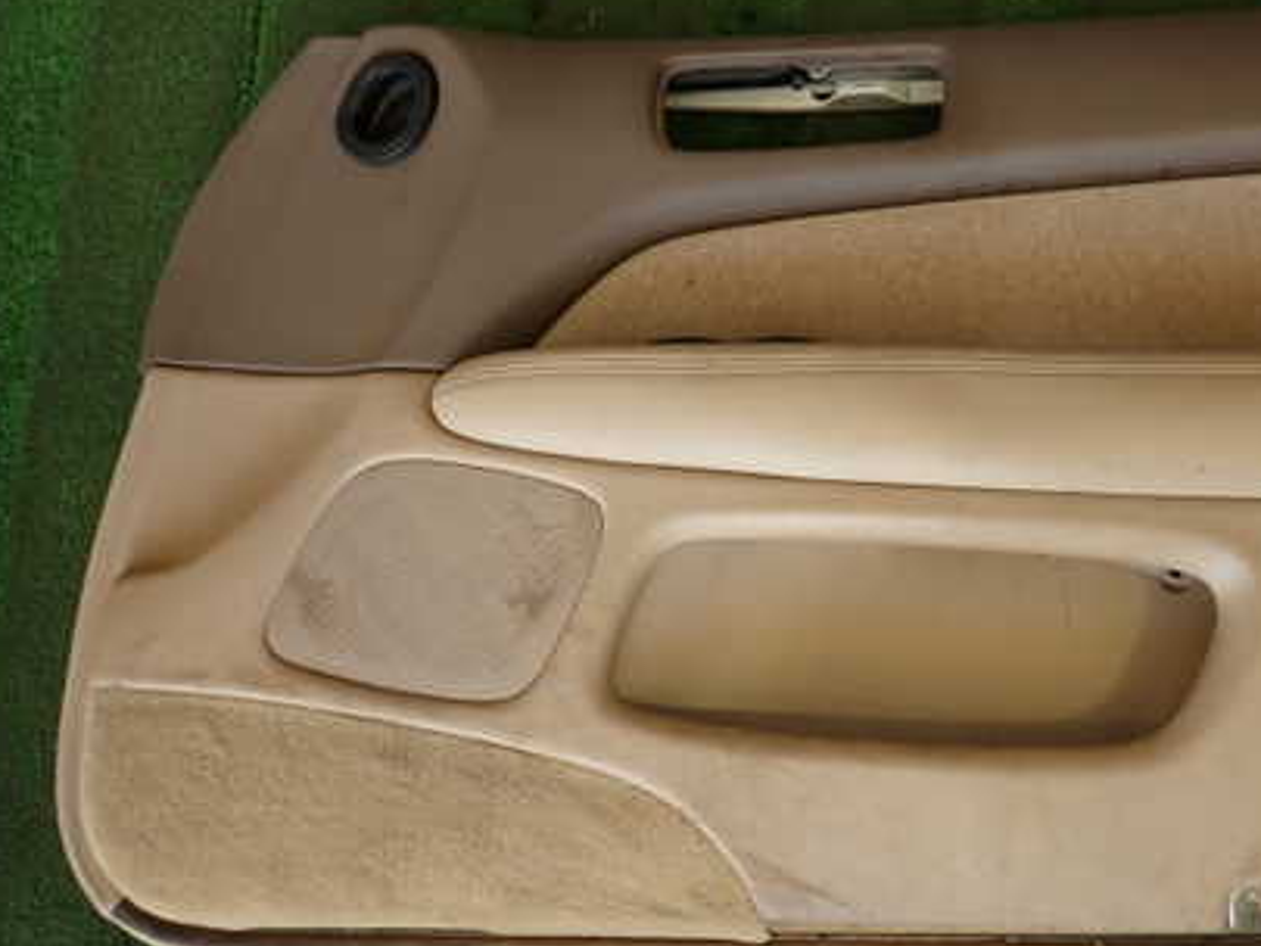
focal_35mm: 37
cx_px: 894
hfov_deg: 48.8
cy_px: 482
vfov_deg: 38.7
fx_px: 1348
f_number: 2
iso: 100
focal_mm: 4.5
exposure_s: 1/80
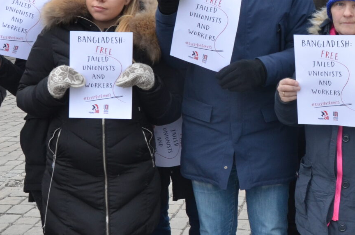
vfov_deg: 16.9
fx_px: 787
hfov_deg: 25.0
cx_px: 287
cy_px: 64
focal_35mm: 80
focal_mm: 18
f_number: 6.3
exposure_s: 1/160
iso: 500
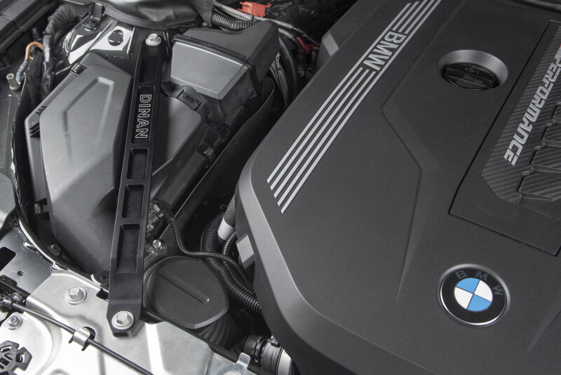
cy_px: 188
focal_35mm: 31
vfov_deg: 42.4
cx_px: 280
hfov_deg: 60.3
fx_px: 483
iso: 100
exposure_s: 1/100
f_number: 5.6
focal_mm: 31
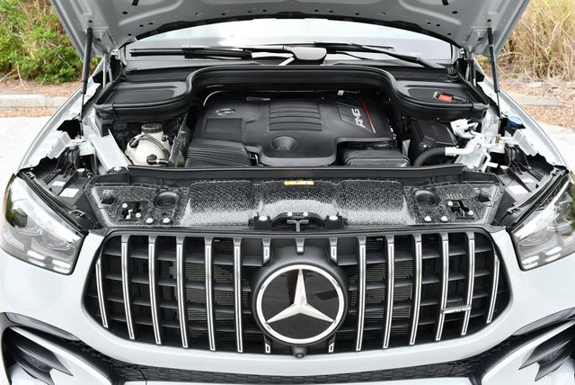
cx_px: 288
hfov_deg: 53.1
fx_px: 576
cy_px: 192
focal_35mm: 36
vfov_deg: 36.9
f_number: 5.6
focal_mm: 18
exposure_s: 1/250
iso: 220
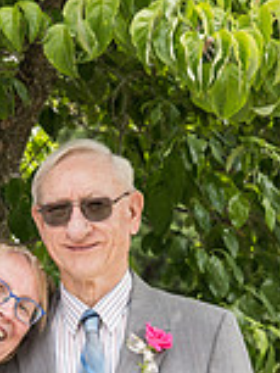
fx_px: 1583
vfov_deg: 12.9
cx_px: 49
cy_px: 512
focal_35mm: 147
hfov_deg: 10.1
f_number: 5
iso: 400
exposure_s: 1/500
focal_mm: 52
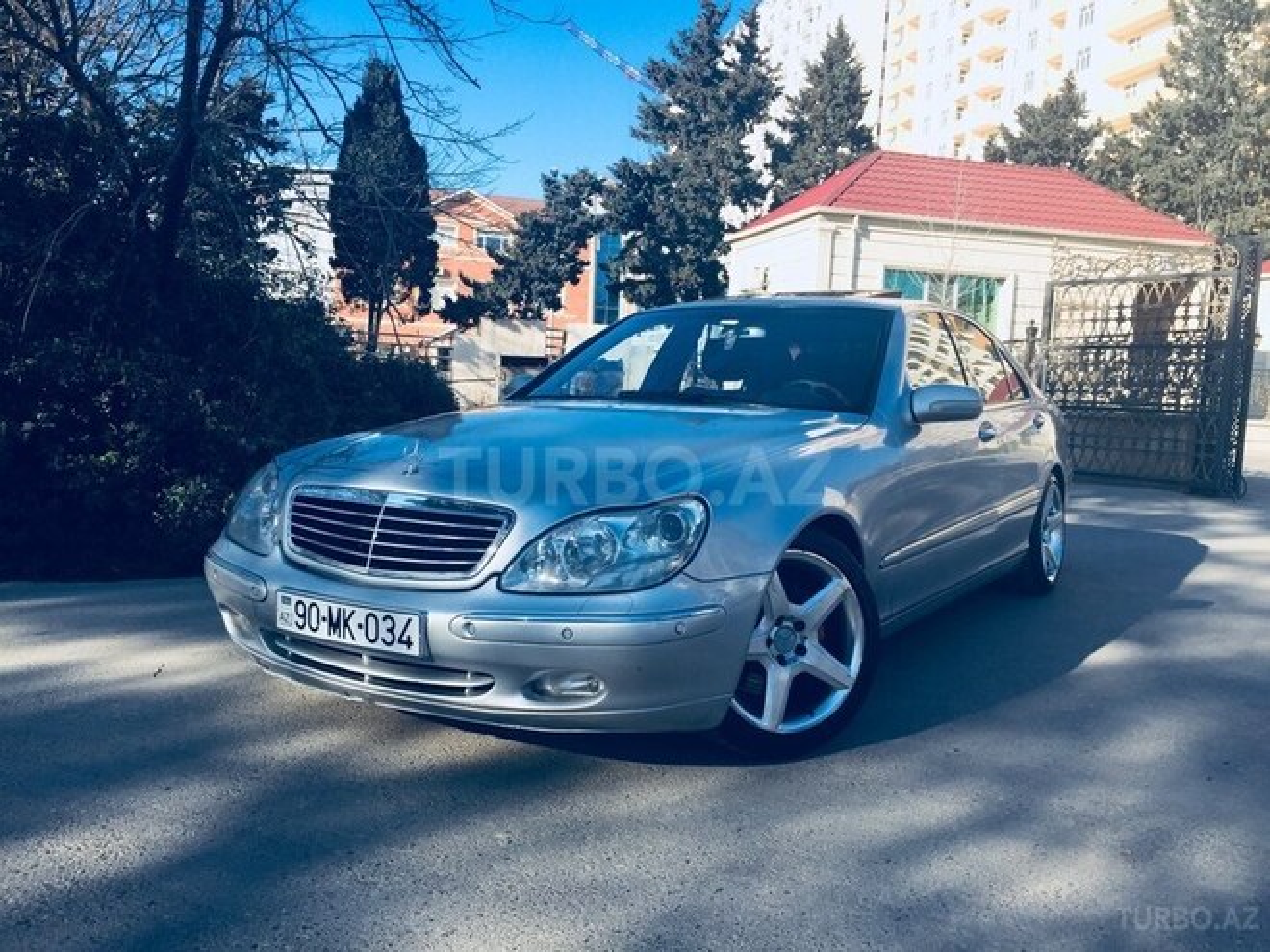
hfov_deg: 61.7
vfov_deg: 48.2
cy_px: 476
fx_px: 1064
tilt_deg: -4.4
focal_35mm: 29
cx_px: 635
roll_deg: -3.0
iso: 32
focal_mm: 4.15
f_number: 2.2
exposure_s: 1/920
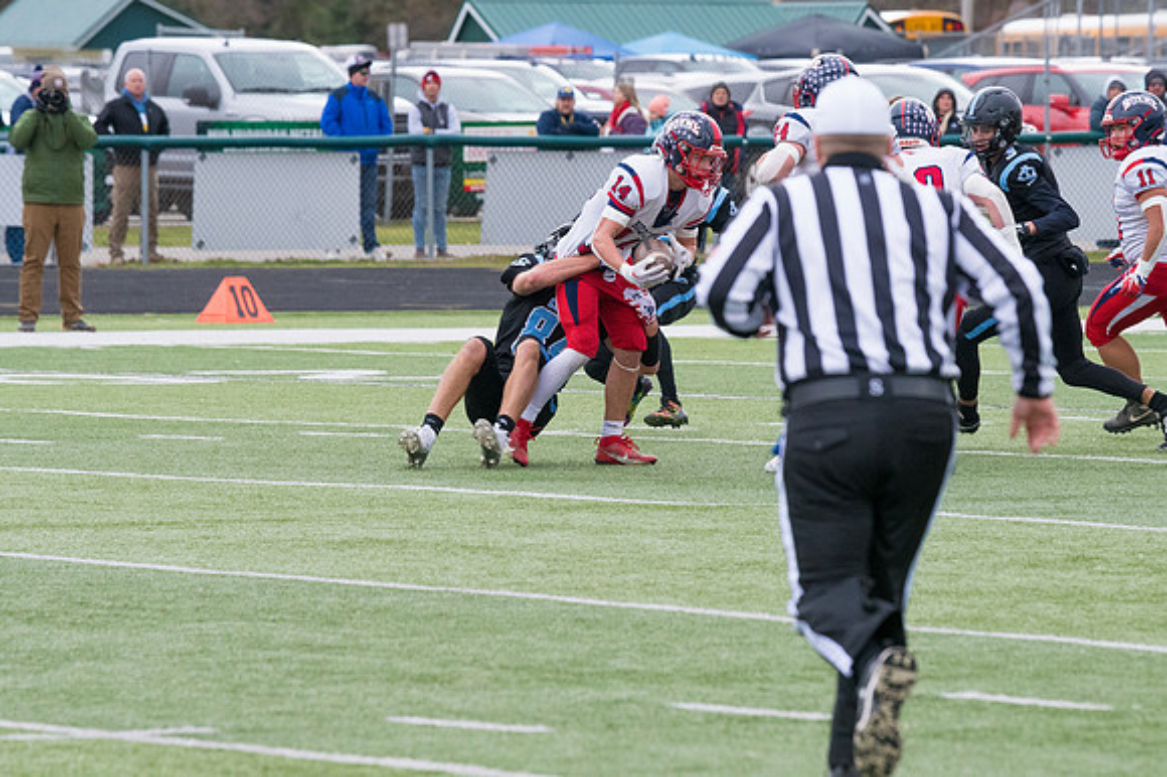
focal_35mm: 300
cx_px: 584
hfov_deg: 6.9
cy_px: 388
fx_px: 9719
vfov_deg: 4.6
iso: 2000
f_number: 5.6
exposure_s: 1/1600
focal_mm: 200
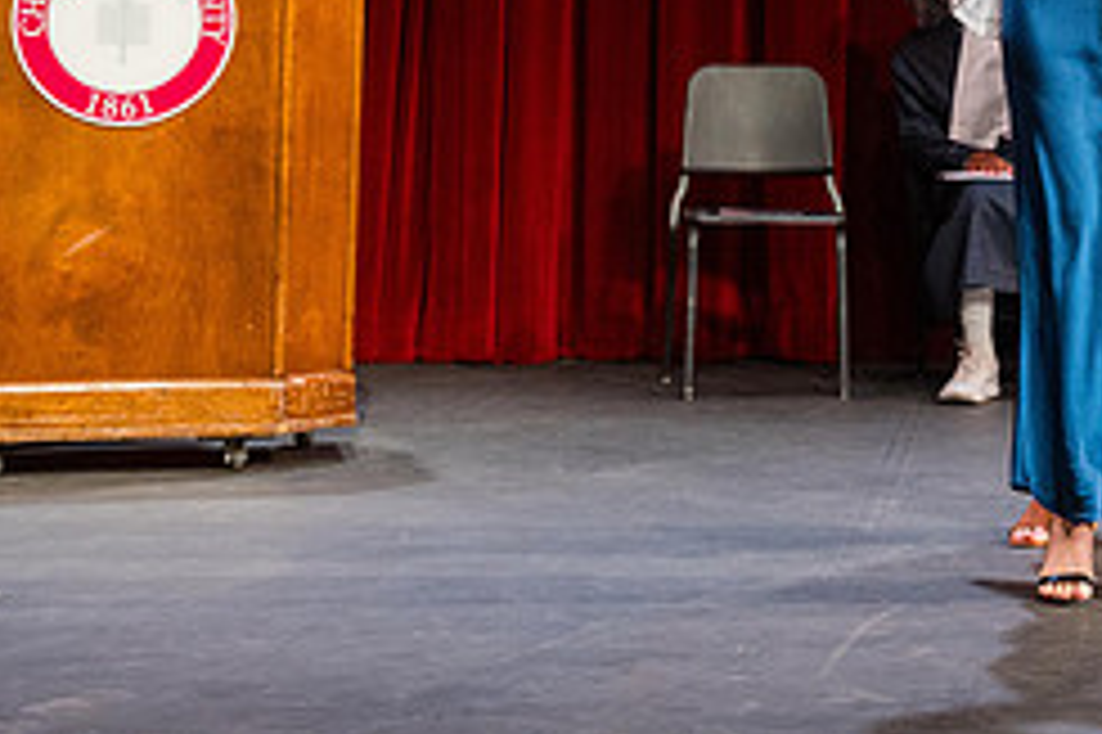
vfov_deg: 15.3
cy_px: -56
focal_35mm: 87
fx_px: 2661
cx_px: 1142
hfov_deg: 22.4
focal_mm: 36.7
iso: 1250
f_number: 3.5
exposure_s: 1/320
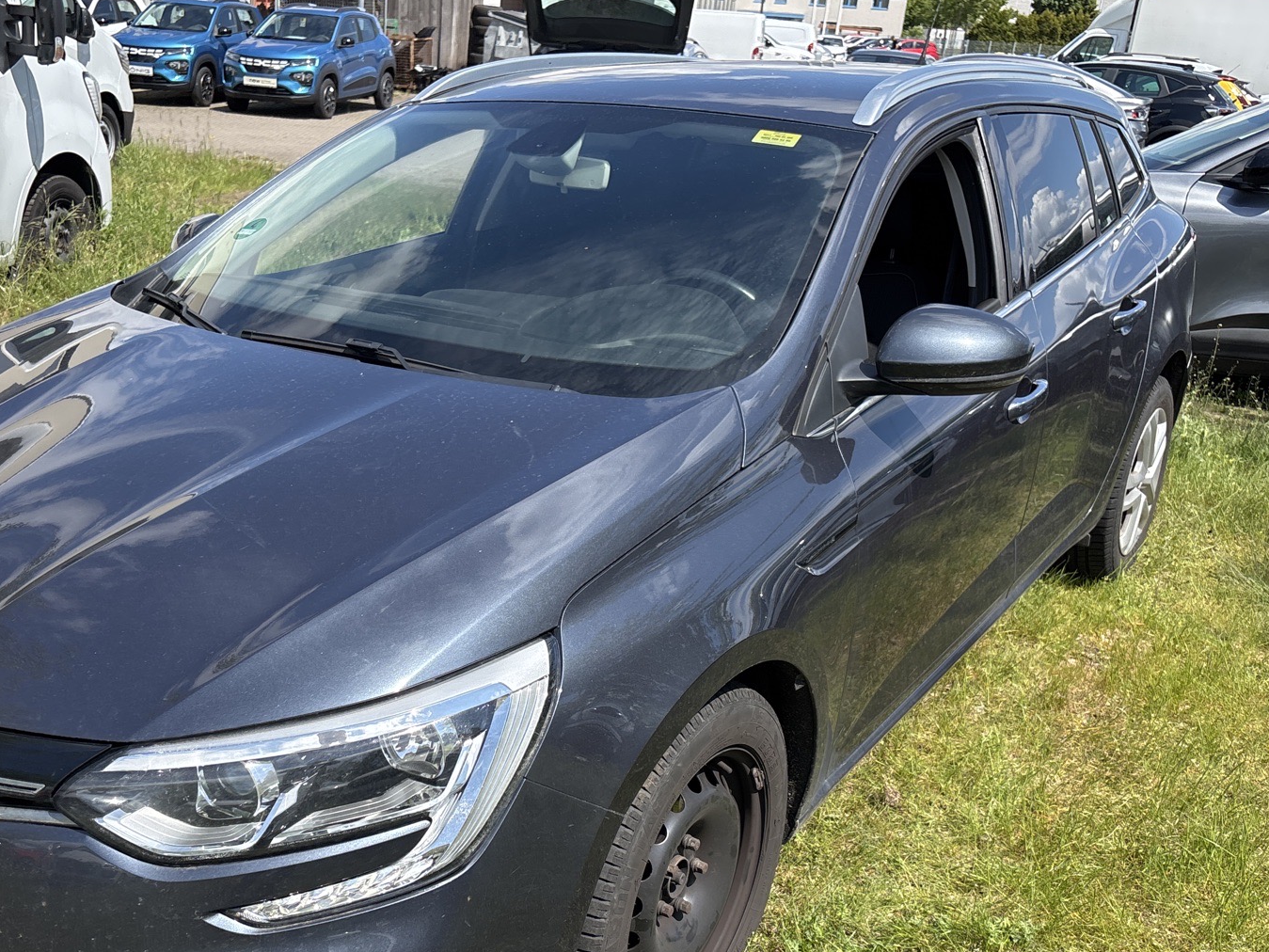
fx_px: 1357
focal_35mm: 37
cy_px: 623
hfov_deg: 49.8
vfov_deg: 38.3
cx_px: 495
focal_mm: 5.96
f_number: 1.6
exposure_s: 1/1845
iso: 50
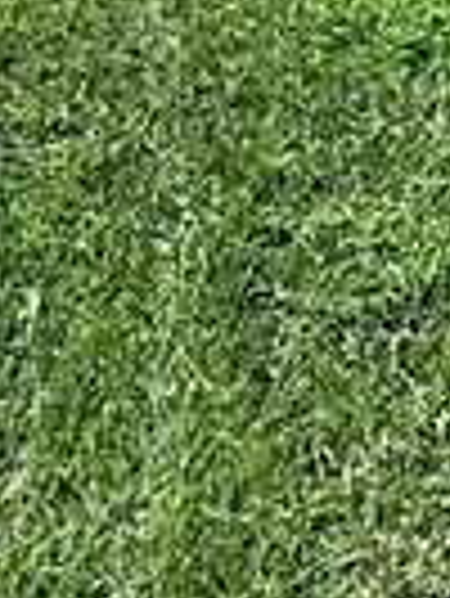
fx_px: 1869
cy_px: -472
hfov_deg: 11.6
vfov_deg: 15.6
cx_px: 1035
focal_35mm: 108
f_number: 2.2
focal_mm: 2.22
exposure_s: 1/1105
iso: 50
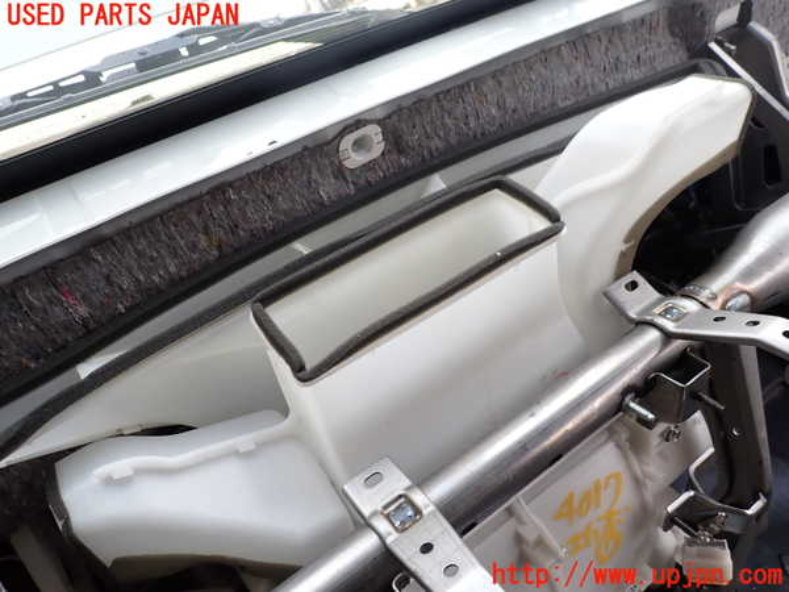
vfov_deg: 54.9
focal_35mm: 25
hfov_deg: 69.4
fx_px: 570
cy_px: 296
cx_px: 394
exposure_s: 1/200
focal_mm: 4.5
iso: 100
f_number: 2.8
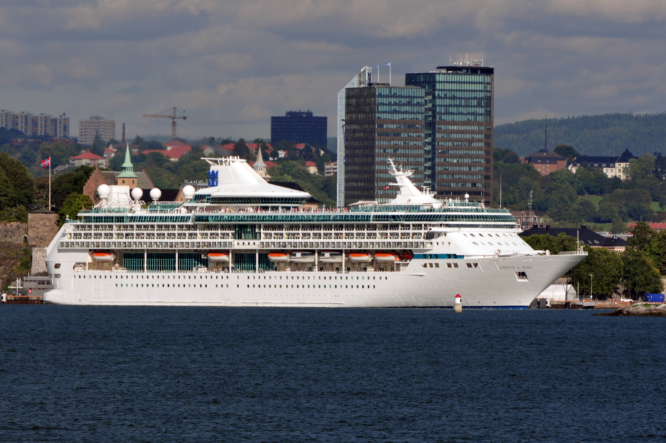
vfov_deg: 2.8
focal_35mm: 495
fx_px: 9146
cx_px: 333
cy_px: 222
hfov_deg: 4.2
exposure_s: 1/500
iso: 200
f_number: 11
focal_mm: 330
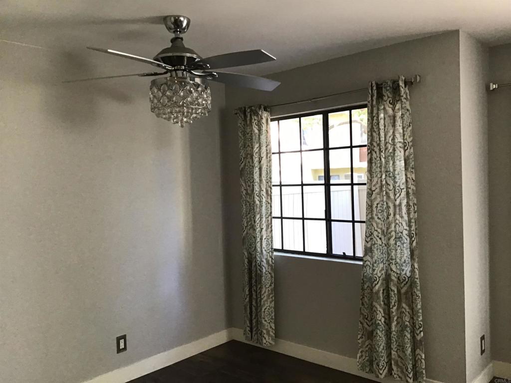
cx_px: 256
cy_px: 192
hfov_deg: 58.4
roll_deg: +0.7
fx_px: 458
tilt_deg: +1.7
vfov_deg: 45.4
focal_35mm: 31
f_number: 2.4
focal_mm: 3.3
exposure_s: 1/30
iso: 40
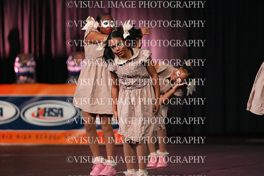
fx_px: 2324
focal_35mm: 317
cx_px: 136
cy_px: 92
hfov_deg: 6.5
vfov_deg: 4.3
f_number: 3.5
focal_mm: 300
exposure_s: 1/1250
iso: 16000
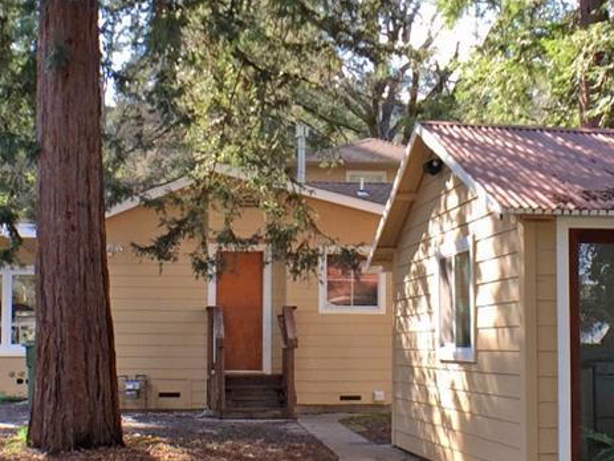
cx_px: 305
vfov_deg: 15.7
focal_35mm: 94
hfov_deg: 20.9
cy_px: 276
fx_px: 1667
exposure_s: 1/146
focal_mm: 4.15
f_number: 2.2
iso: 32
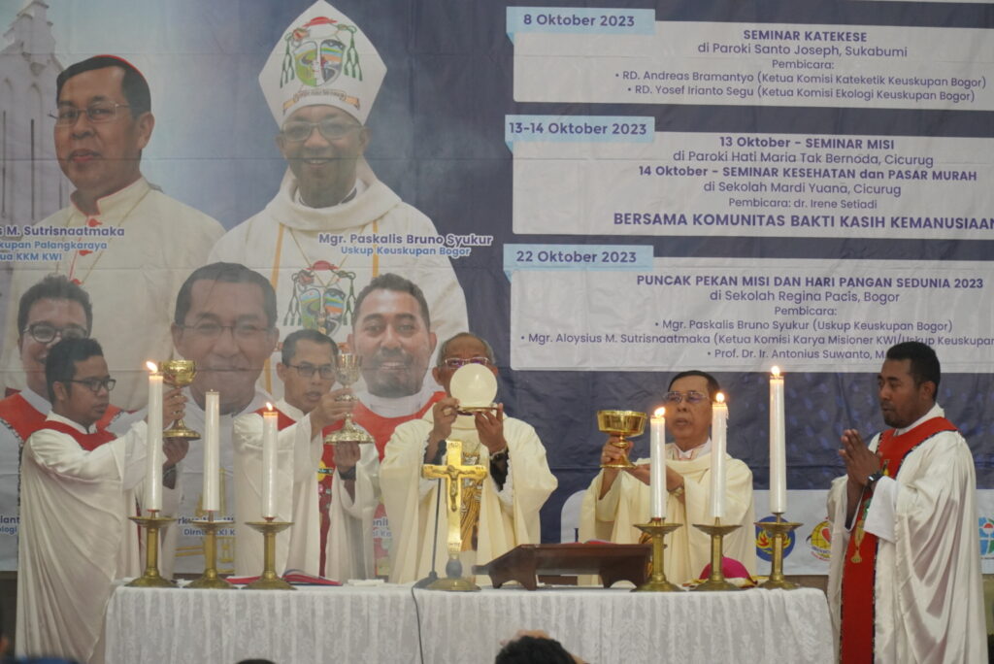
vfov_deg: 10.2
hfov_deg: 15.2
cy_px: 332
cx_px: 497
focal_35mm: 135
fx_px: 3729
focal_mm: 90
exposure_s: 1/160
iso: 2000
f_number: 4
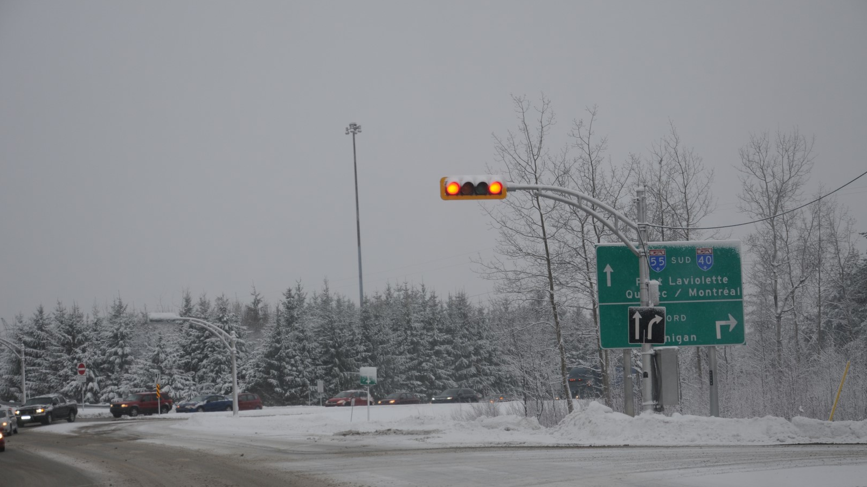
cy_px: 279
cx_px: 436
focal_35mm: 92
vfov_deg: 13.1
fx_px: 2115
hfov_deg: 23.2
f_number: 5.6
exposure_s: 1/125
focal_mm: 58
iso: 200
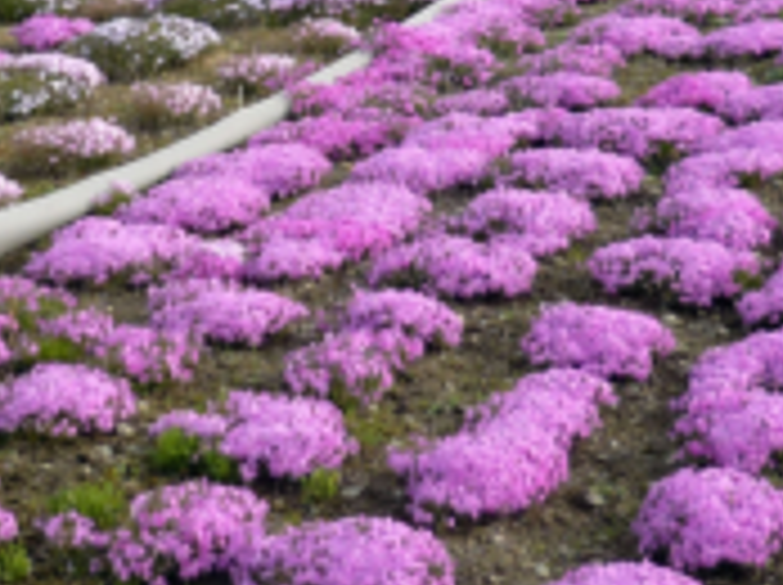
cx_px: 306
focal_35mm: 114
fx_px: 2575
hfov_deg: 17.3
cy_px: -72
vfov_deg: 12.7
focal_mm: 5.5
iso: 100
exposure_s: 1/500
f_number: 2.8
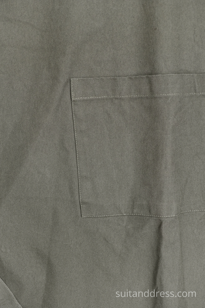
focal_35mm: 48
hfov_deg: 28.1
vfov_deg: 41.1
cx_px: 102
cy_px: 154
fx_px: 410
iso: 400
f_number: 3.2
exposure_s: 1/100
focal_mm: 32
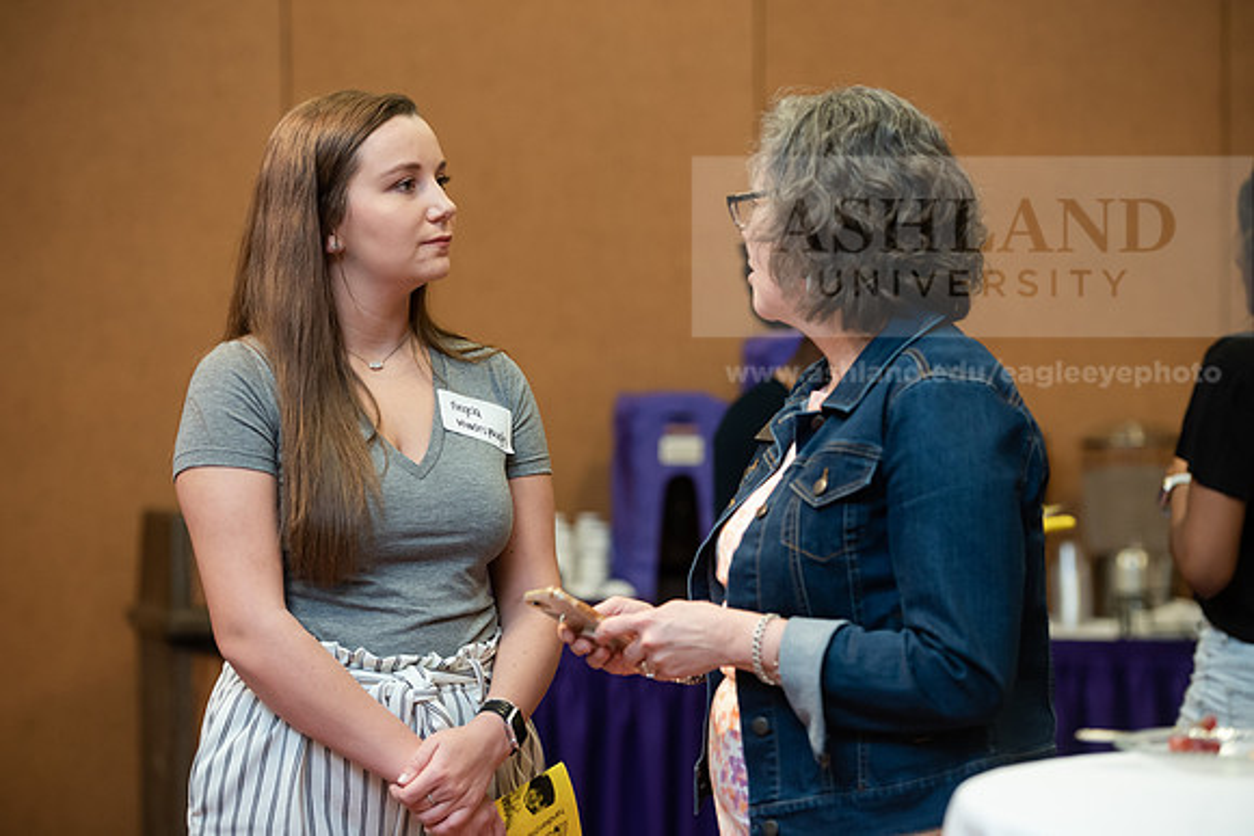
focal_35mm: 102
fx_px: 3554
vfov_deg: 13.4
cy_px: 418
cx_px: 627
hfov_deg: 20.0
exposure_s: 1/200
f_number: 3.5
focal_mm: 102
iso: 1600
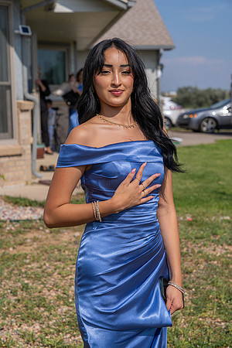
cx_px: 116
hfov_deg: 19.5
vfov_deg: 28.8
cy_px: 174
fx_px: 677
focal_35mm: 70
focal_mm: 70
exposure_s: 1/1000
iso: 100
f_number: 5
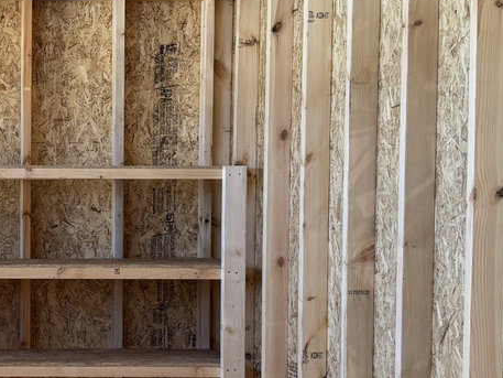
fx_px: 1221
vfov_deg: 17.5
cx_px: -76
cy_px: 248
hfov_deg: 21.8
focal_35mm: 84
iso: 100
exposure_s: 1/121
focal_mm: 6.76
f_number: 1.78
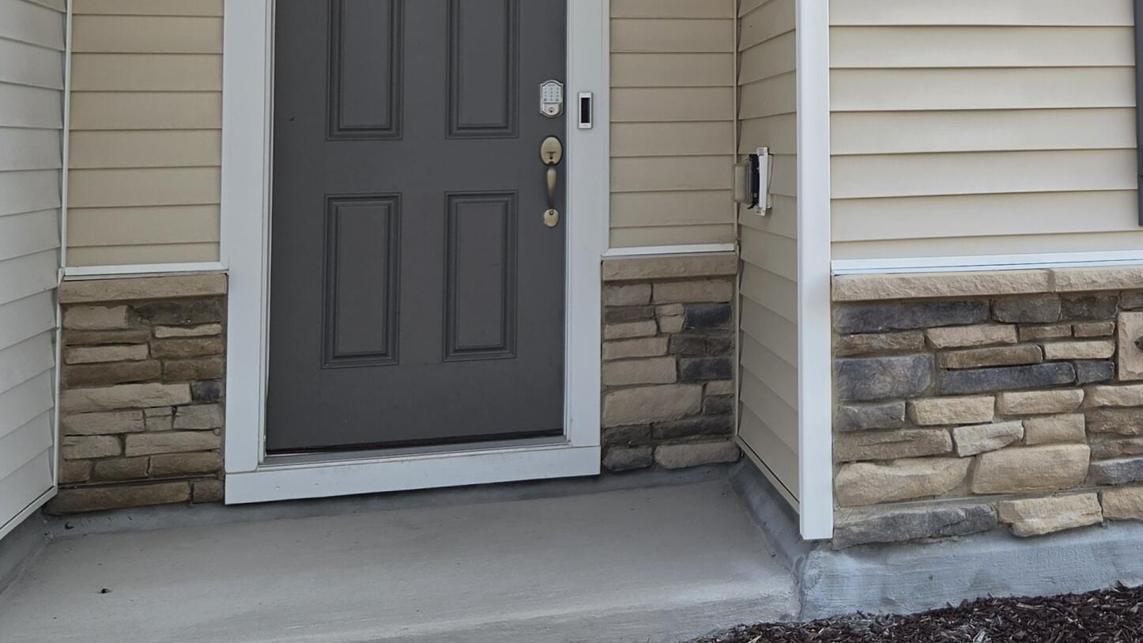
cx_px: 952
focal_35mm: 52
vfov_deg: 22.3
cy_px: 26
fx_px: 1576
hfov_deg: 38.1
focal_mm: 5.4
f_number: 1.8
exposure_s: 1/2384
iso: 80
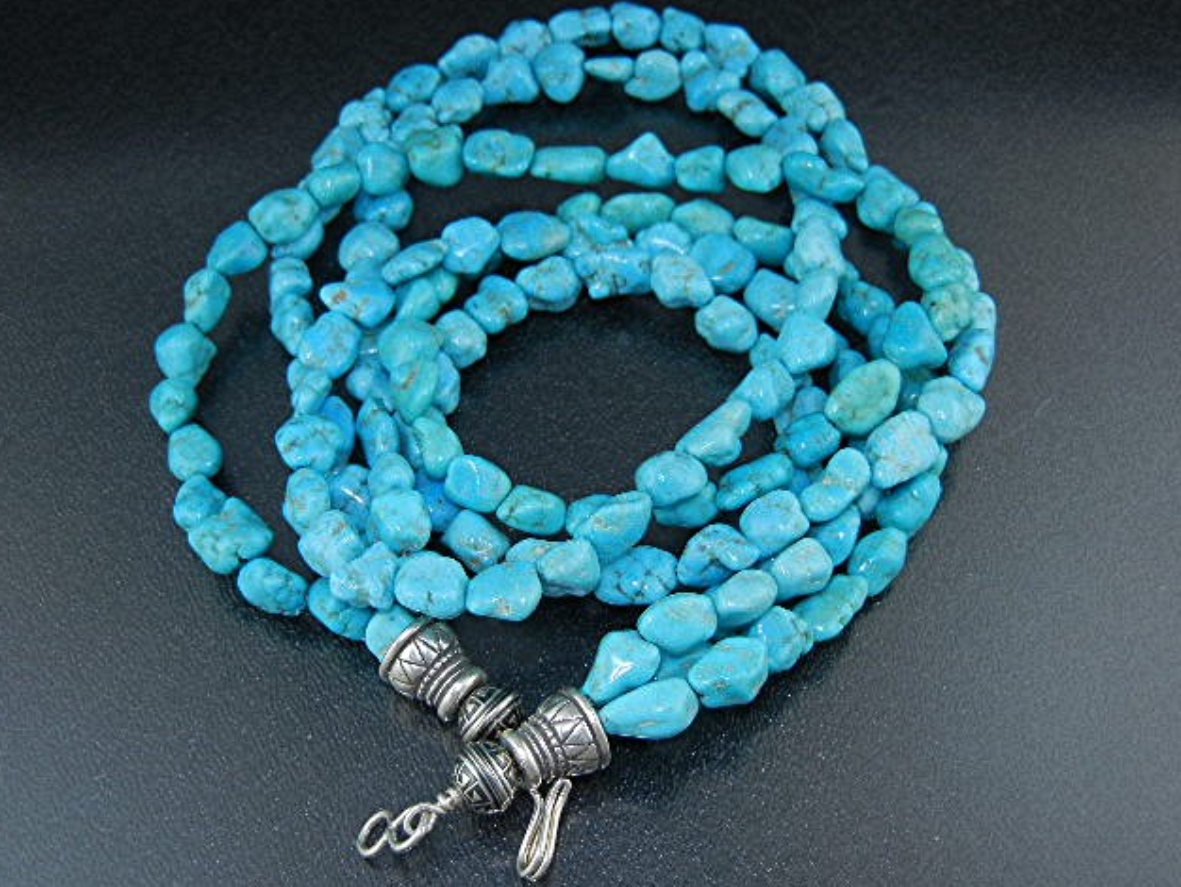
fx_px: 1570
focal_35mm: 46
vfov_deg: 31.5
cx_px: 581
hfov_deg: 41.2
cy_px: 440
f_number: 3.8
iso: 200
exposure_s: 1/30
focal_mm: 8.1
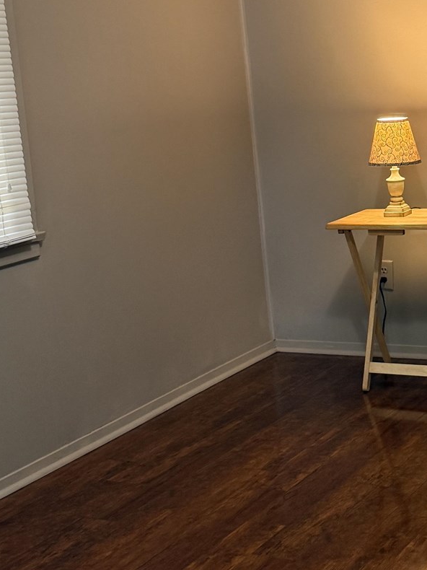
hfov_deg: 20.9
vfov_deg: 27.5
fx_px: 1152
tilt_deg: -5.3
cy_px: 167
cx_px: 307
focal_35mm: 70
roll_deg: +4.1
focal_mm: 6.76
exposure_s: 1/60
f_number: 1.78
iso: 250
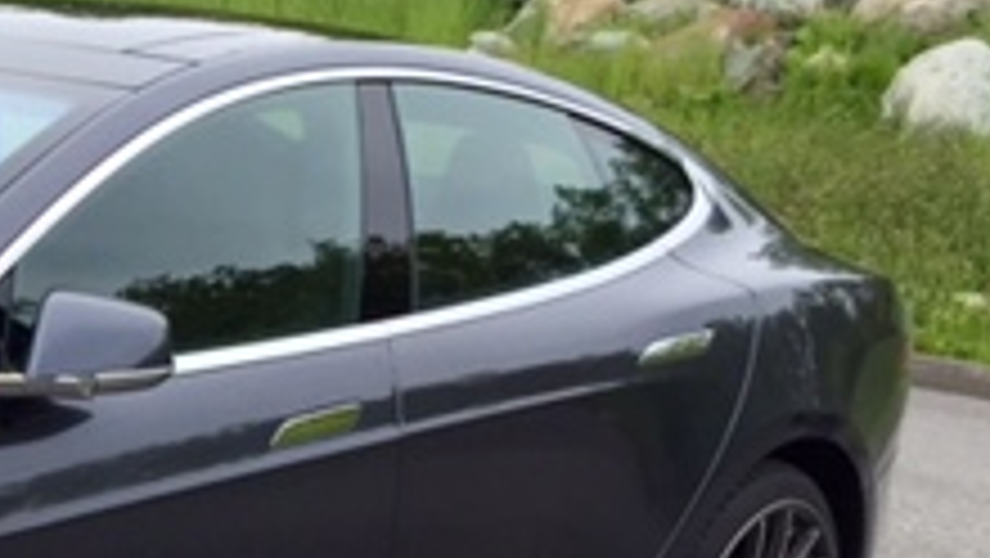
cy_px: 756
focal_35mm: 92
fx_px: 2416
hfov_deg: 20.5
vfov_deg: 12.7
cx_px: -400
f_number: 2.2
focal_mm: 4.15
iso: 32
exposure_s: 1/898
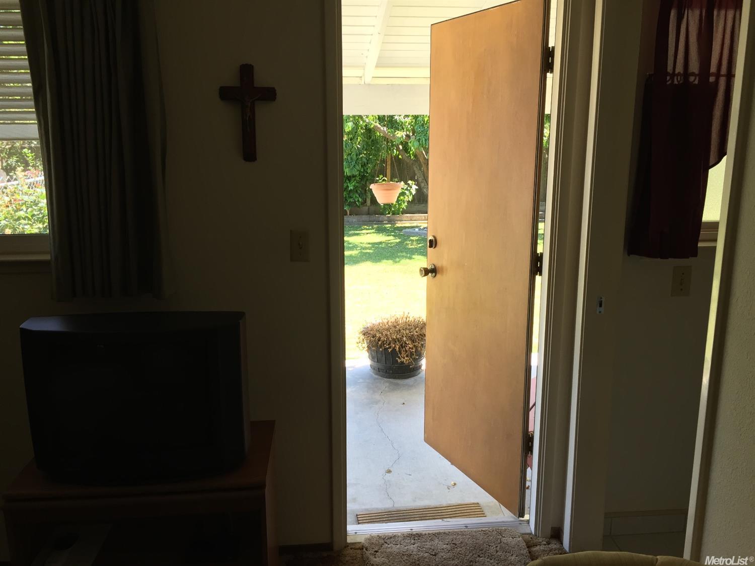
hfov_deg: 61.7
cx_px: 378
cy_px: 283
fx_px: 632
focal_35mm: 29
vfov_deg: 48.2
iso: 50
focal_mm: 4.15
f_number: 2.2
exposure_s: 1/120
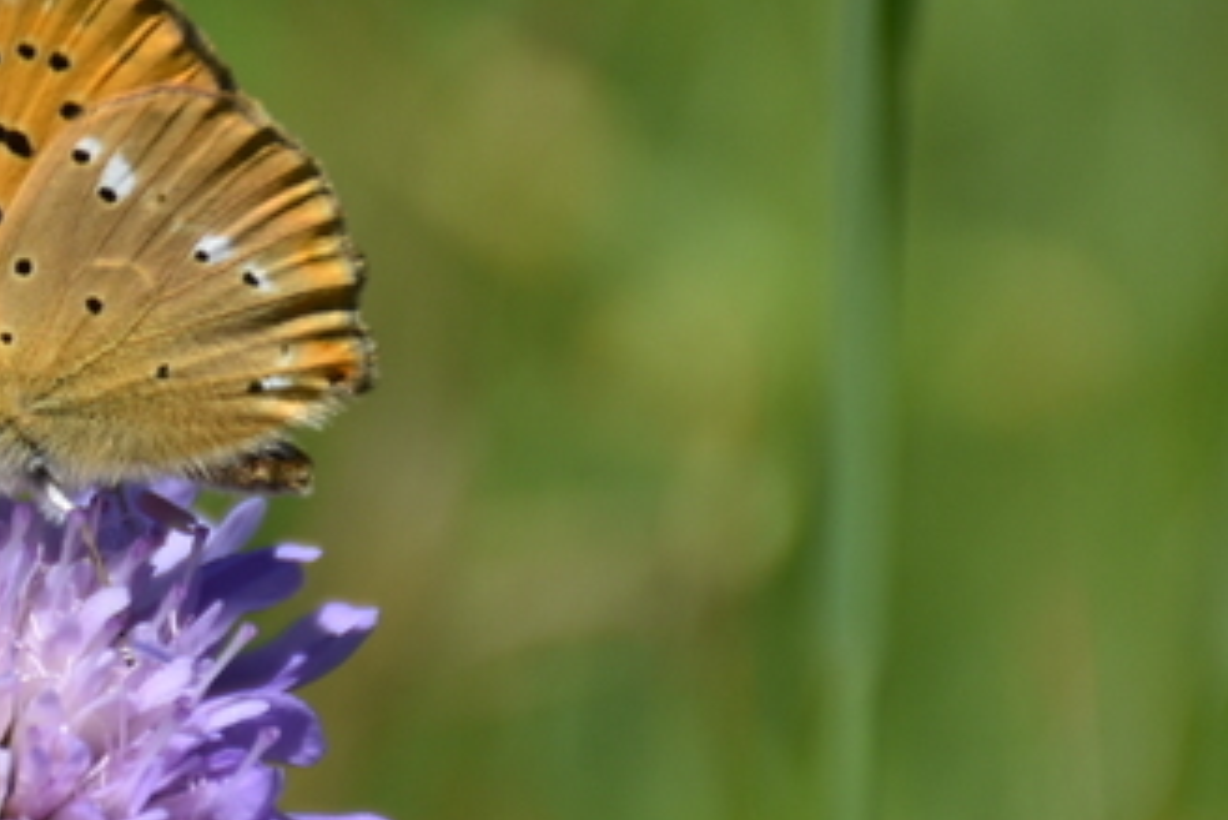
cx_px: 127
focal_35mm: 614
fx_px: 20952
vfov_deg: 2.2
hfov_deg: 3.4
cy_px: 315
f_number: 5.6
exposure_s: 1/640
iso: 100
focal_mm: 140
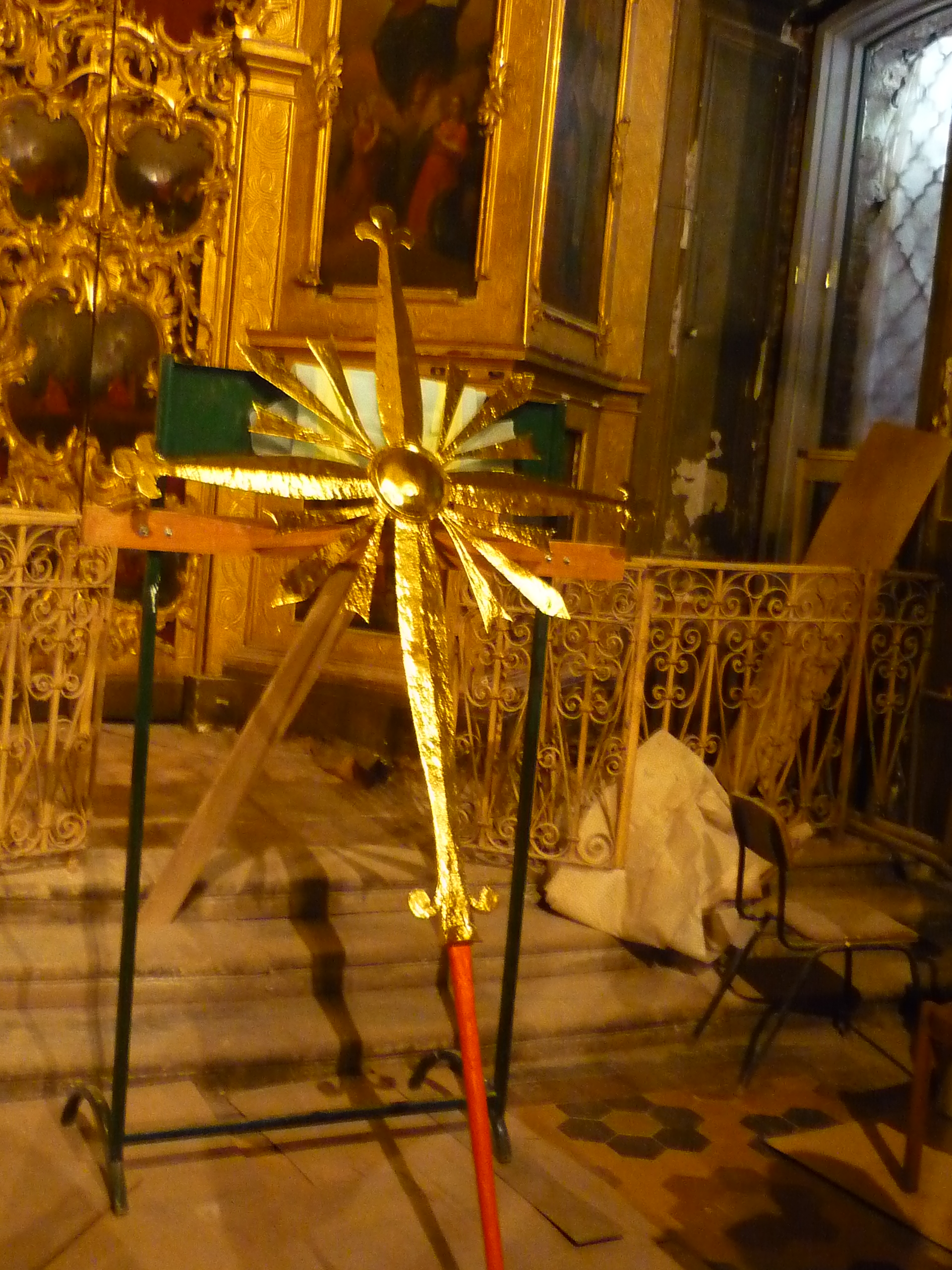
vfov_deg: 45.8
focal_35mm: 41
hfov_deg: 35.1
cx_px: 476
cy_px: 635
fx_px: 1503
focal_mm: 5.5
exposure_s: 1/15
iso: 800
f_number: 2.8
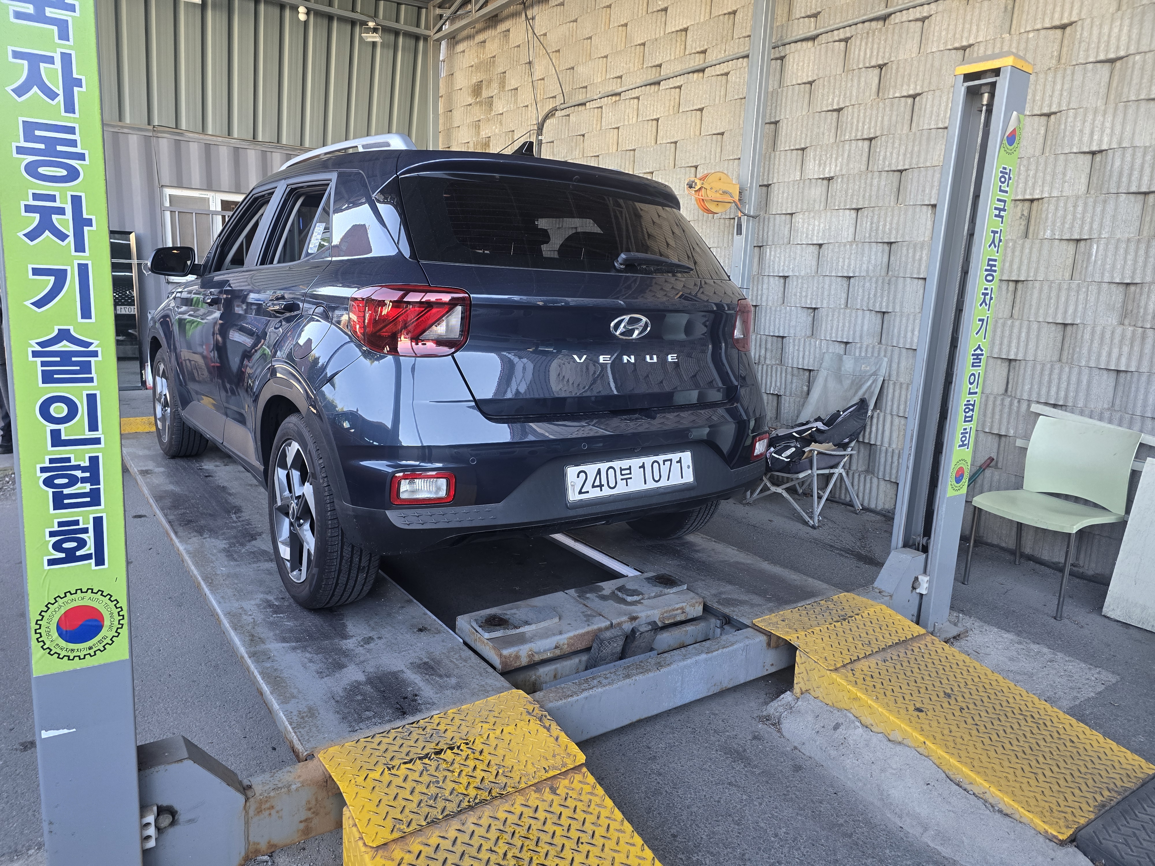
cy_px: 433
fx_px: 767
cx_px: 578
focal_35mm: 23
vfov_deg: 58.9
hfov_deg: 73.9
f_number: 1.7
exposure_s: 1/180
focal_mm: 6.3
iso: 160
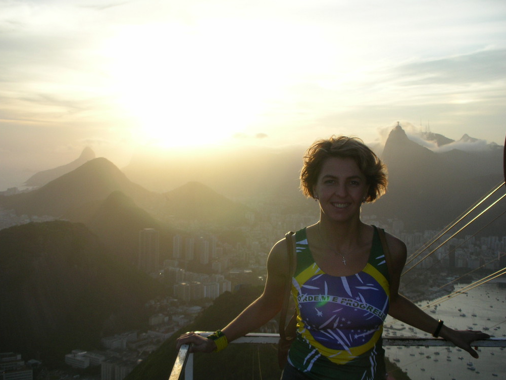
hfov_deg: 40.4
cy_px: 189
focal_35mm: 47
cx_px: 251
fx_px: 687
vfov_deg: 30.9
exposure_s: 1/55.8
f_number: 9.9
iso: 71
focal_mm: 7.7
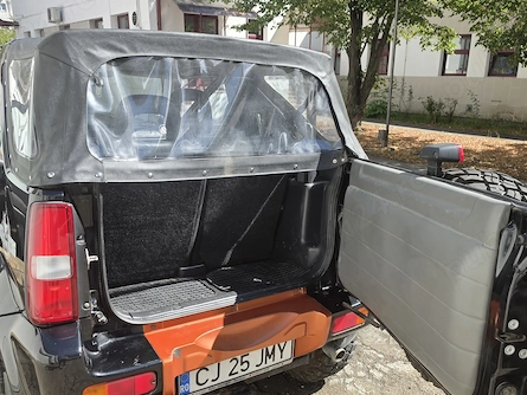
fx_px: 472
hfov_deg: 58.3
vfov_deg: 45.2
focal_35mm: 31
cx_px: 269
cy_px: 238
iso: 64
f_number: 1.4
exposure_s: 1/2265
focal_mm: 6.5
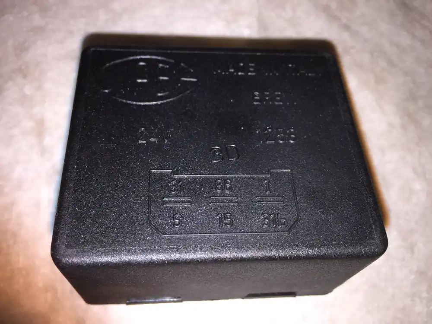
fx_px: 362
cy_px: 162
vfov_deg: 48.2
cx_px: 216
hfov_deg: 61.7
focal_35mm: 29
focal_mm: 4.15
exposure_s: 1/182
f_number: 2.2
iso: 32
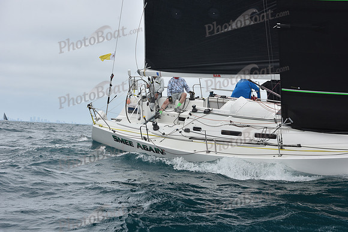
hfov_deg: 28.8
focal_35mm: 70
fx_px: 677
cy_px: 116
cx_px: 174
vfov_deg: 19.5
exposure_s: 1/800
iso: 250
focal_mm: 70
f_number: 8
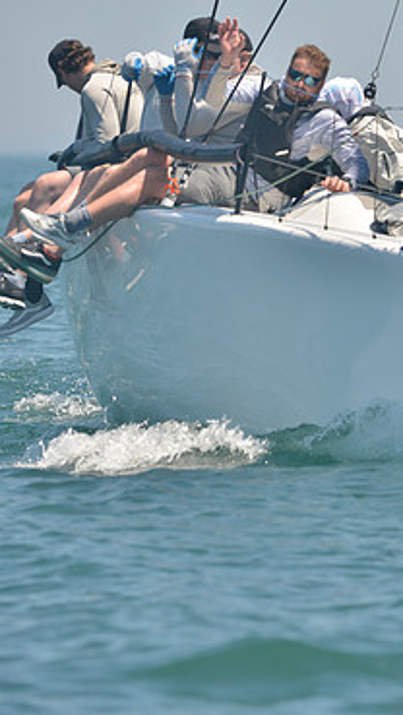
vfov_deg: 6.0
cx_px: 422
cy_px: 367
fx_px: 6866
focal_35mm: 362
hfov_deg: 3.4
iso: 280
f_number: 7.1
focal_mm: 220
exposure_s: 1/1000
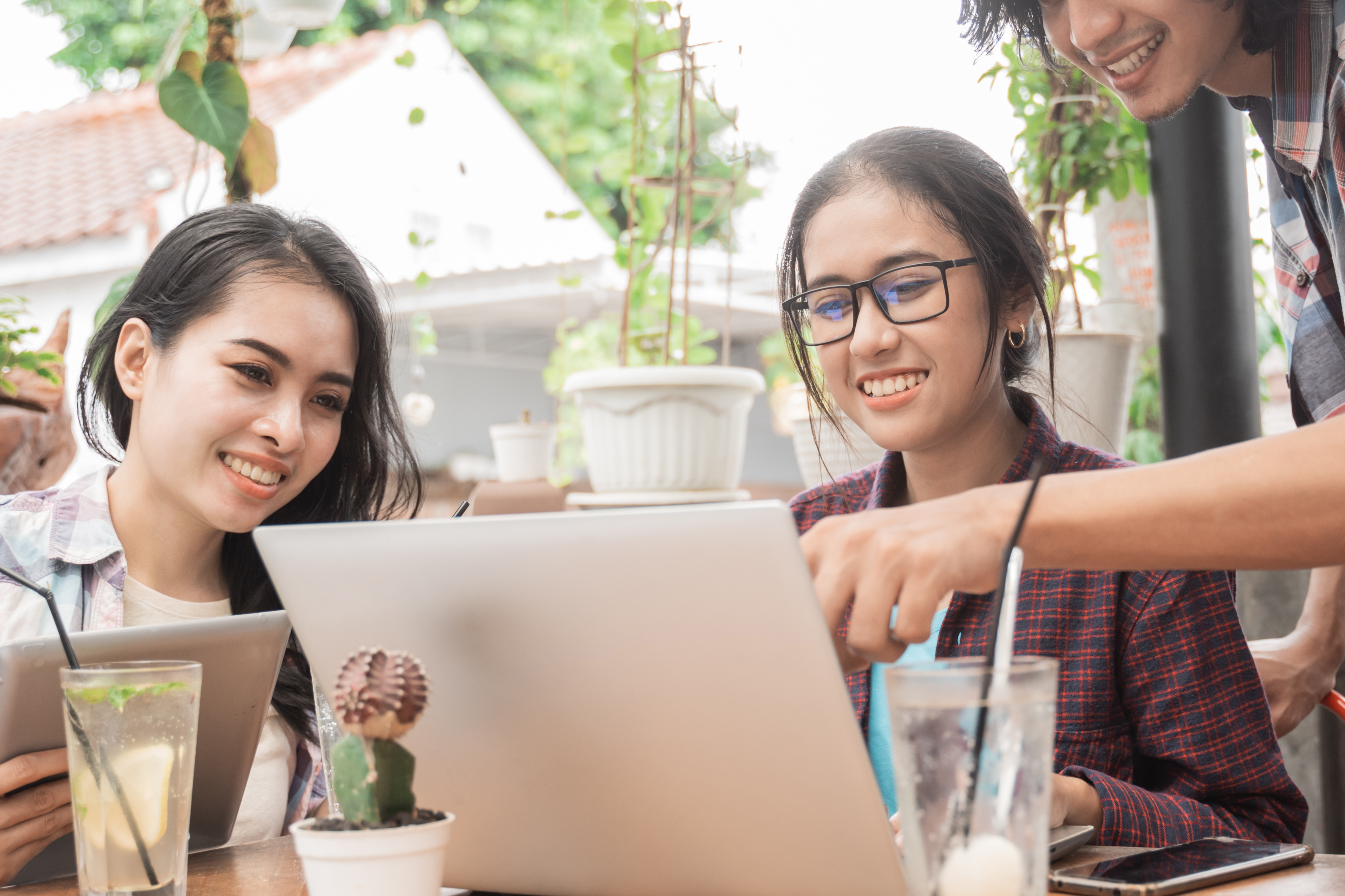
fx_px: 2017
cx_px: 817
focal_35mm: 54
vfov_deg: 25.1
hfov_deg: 36.7
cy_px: 440
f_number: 2.8
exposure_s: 1/160
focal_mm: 33
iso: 400
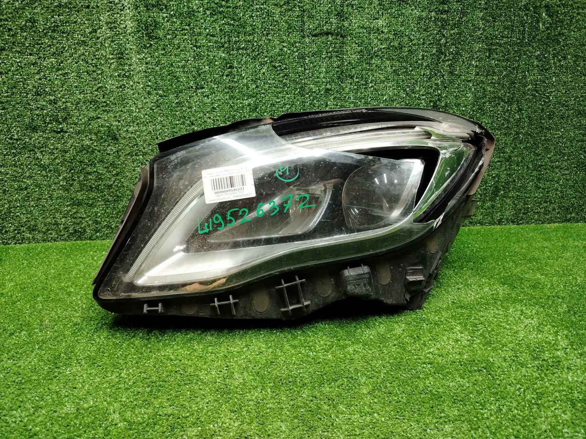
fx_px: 406
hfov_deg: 71.6
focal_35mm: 24
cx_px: 293
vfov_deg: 56.8
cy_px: 220
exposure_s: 1/50
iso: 254
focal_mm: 5.25
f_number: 1.75
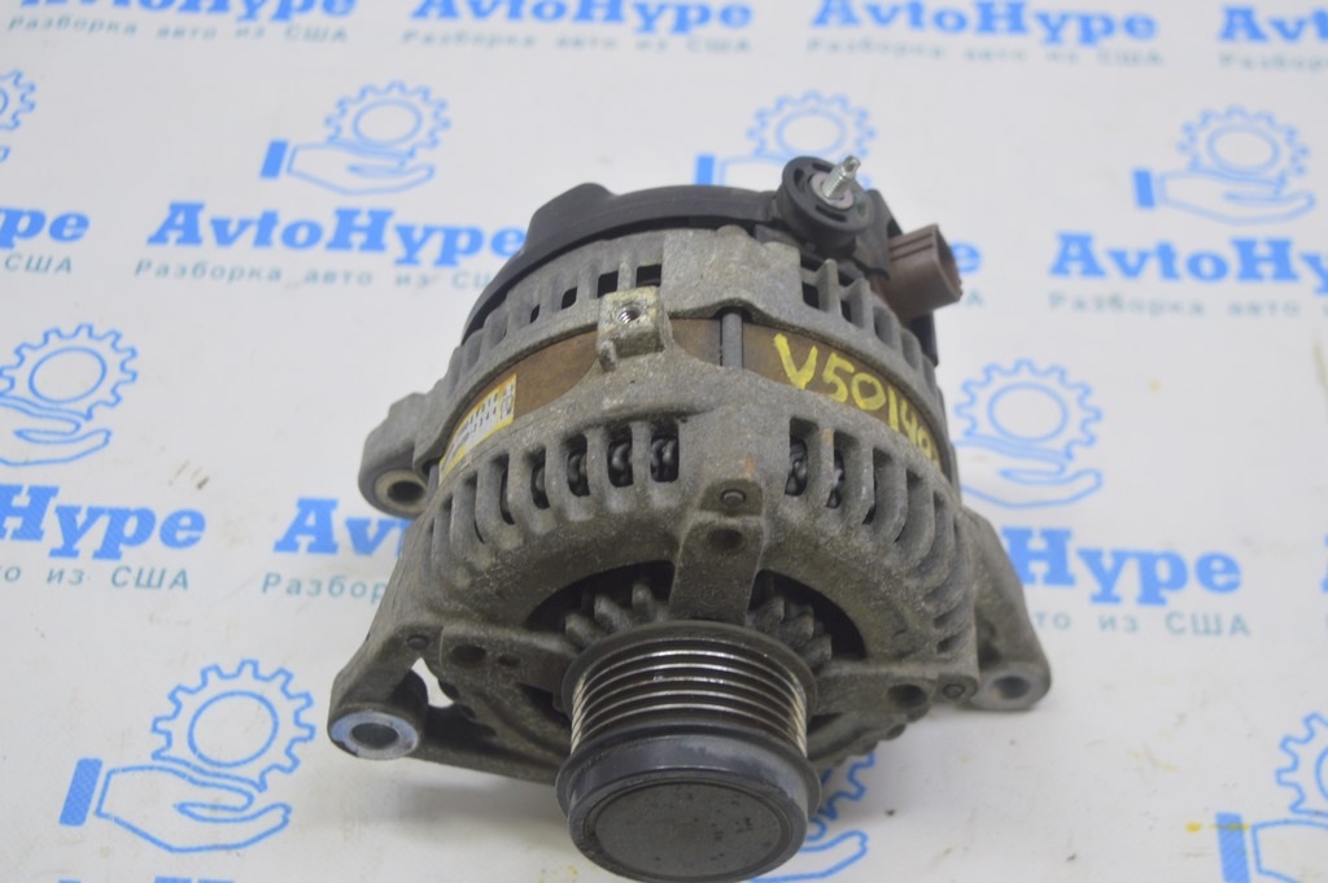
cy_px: 442
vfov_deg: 25.7
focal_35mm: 52
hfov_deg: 37.9
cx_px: 664
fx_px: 1935
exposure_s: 1/20
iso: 400
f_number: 5.6
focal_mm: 35
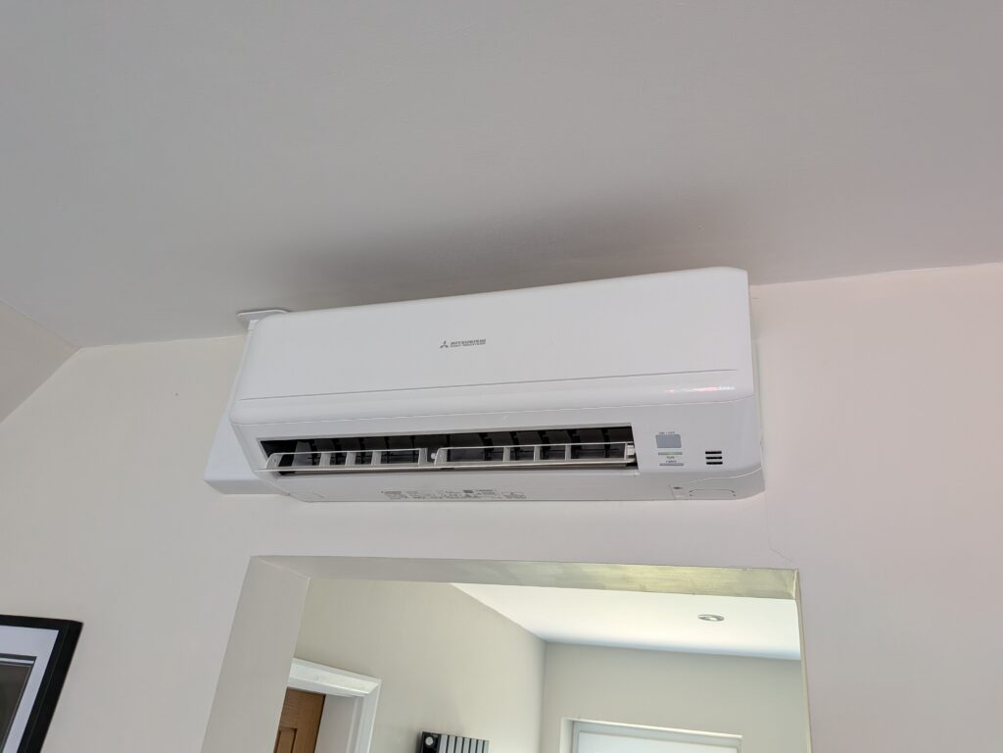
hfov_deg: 71.6
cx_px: 502
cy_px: 376
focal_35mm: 24
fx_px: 695
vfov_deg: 56.8
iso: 29
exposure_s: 1/30
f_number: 1.7
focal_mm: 4.53
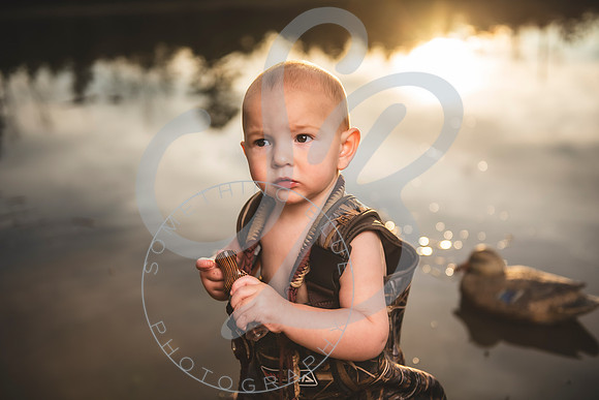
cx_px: 300
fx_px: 799
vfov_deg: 28.1
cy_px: 200
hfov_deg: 41.1
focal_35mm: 48
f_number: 2.8
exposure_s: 1/1000
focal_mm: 48
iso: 100
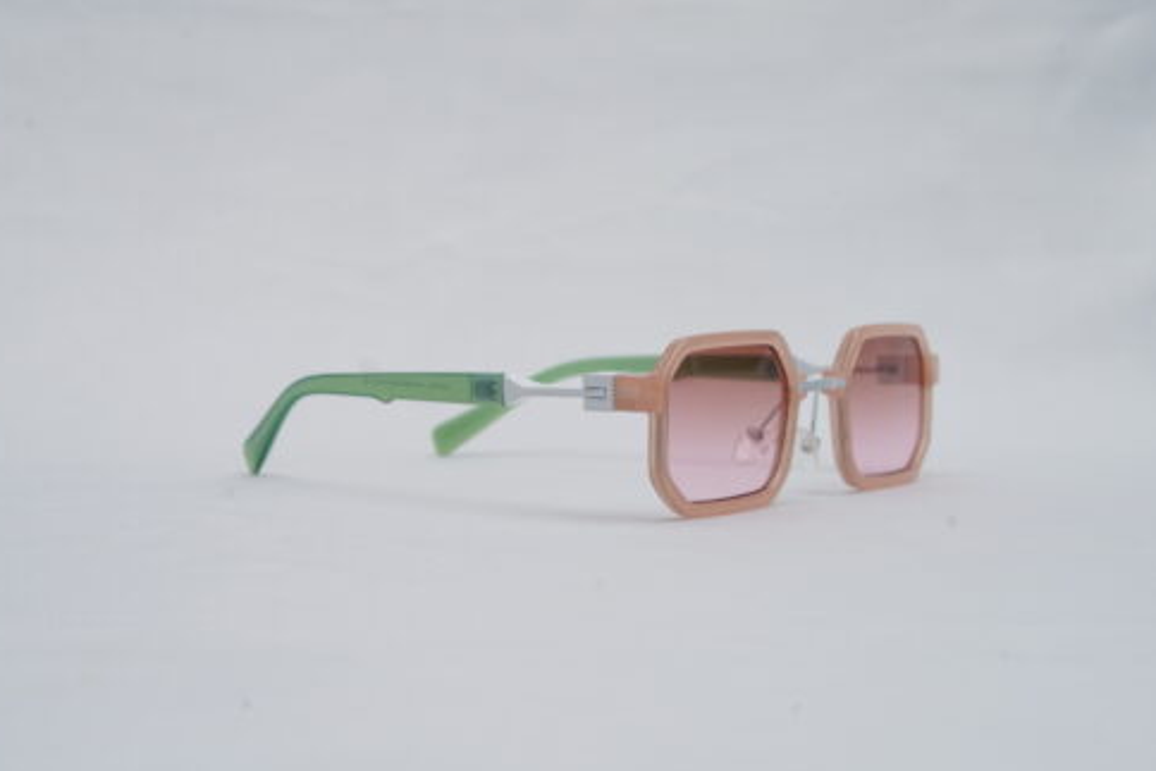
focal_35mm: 62
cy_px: 344
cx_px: 645
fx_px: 1991
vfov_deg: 21.9
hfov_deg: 32.3
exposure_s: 1/160
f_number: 9
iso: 100
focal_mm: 50
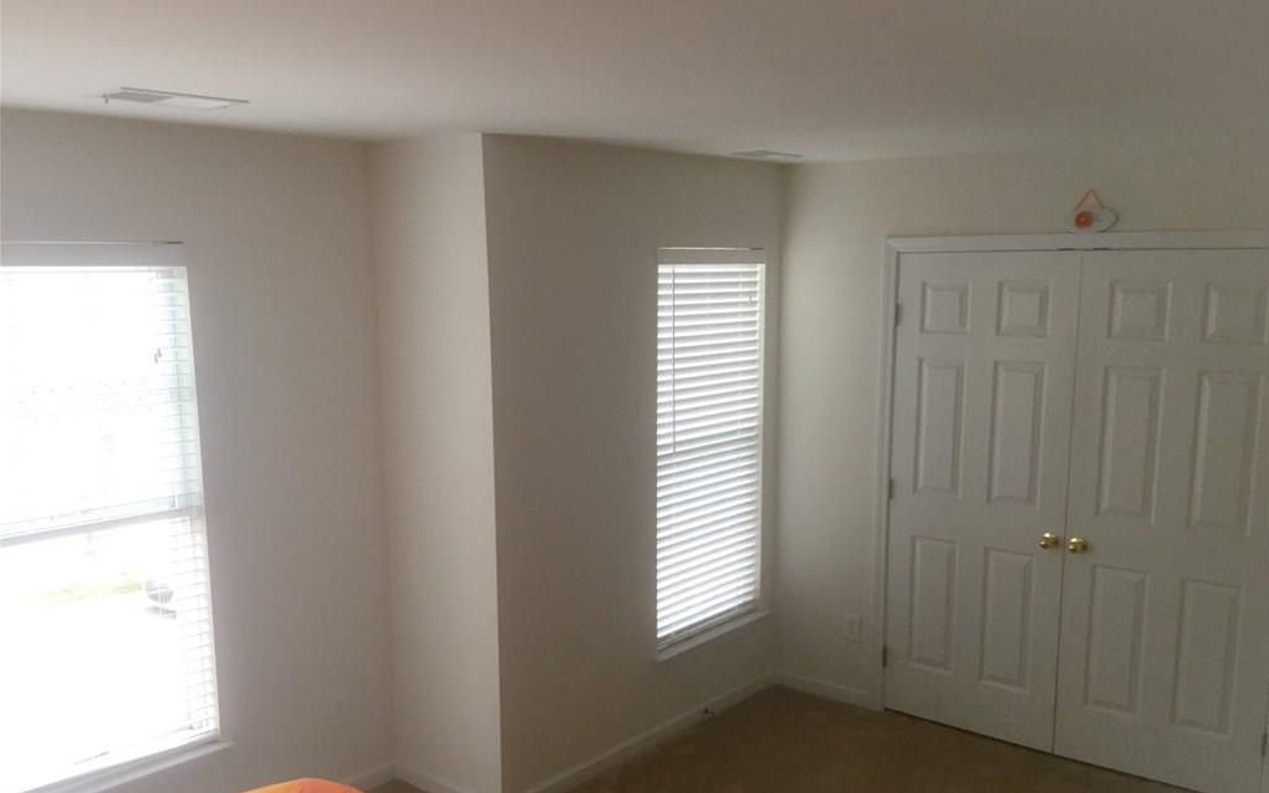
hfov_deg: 58.2
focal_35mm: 33
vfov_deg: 38.2
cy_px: 466
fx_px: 1141
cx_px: 636
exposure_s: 1/30
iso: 25
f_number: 2.4
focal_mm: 3.3
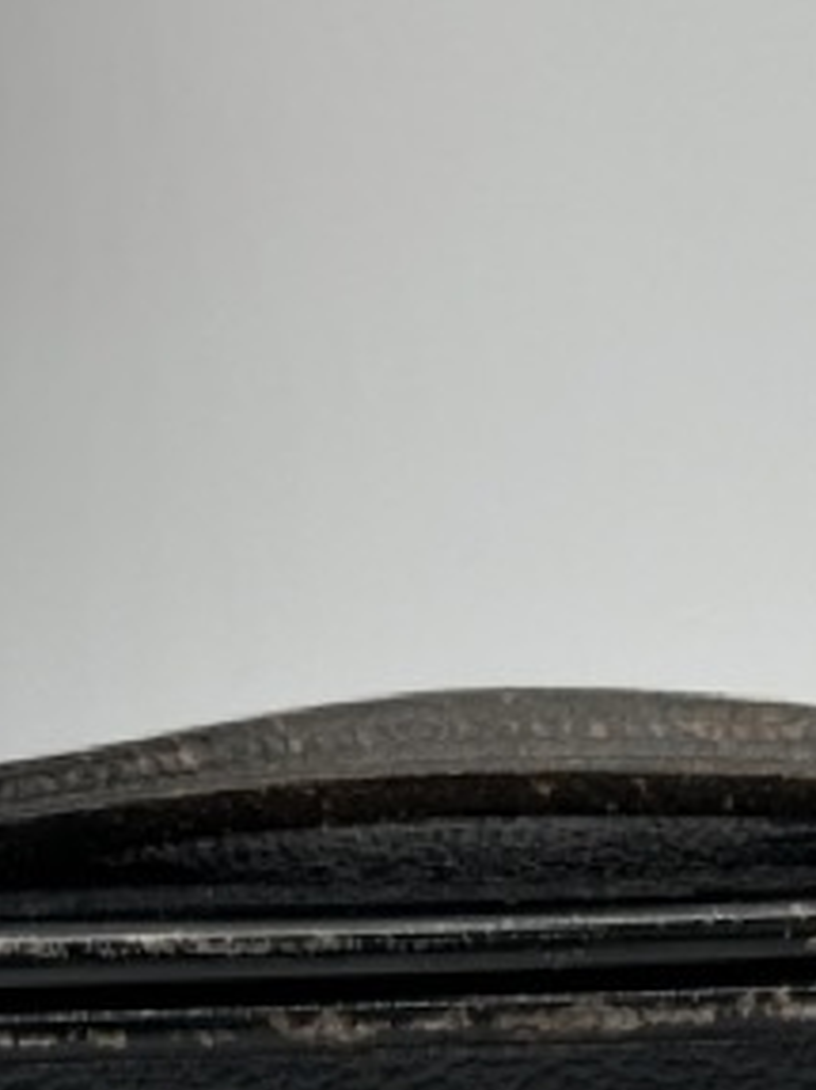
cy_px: 1758
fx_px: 6731
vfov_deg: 9.0
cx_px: 535
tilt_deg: -23.0
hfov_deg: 6.9
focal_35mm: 214
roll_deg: +0.1
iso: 64
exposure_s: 1/499
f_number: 1.78
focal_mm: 6.76
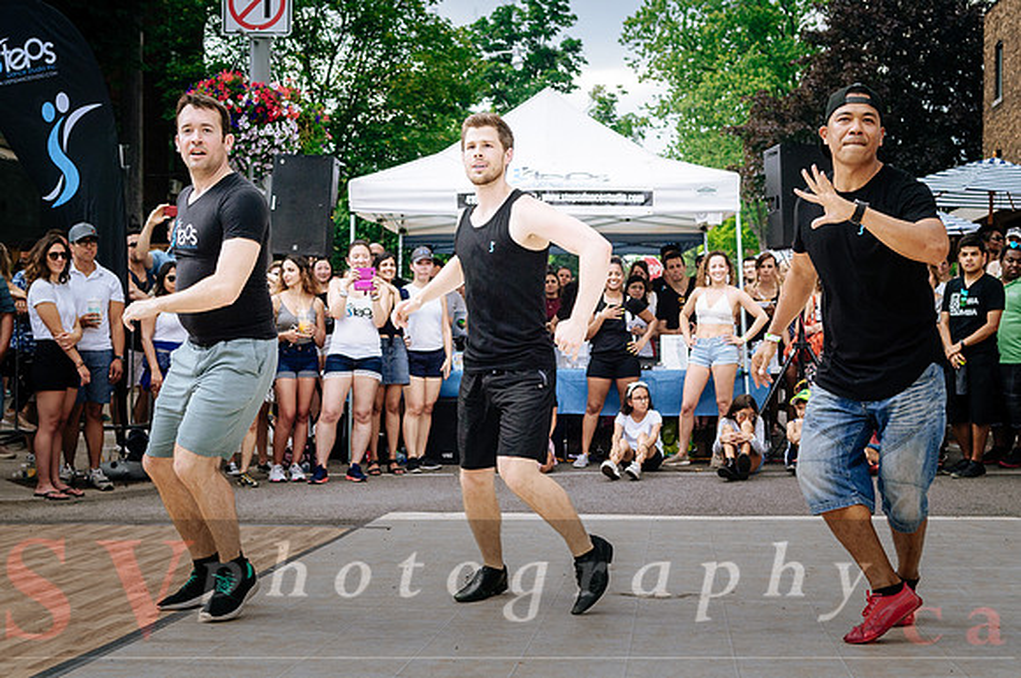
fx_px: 1415
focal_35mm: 50
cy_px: 373
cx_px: 511
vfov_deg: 26.9
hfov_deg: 39.7
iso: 100
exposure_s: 1/1000
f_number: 4
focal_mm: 30
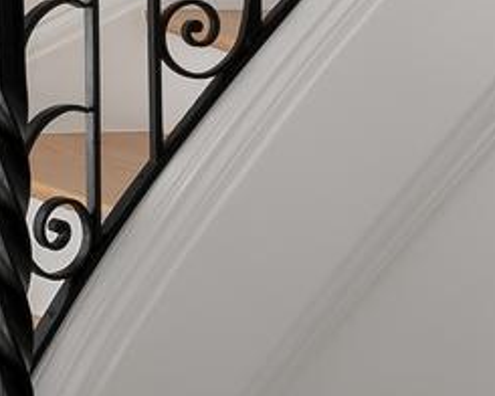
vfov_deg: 9.6
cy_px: -150
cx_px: -428
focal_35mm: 157
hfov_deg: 11.3
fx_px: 2300
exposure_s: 1/60
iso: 400
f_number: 18
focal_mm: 20
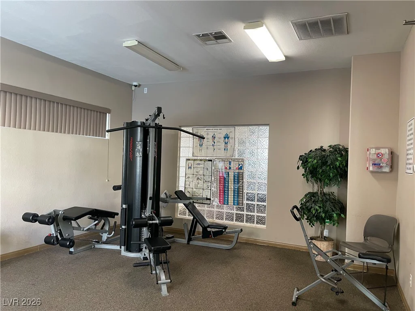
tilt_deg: +0.1
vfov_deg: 53.1
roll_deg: -1.9
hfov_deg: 67.3
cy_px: 156
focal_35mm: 26
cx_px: 208
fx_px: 312
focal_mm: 4.2
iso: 250
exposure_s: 1/60
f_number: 1.6
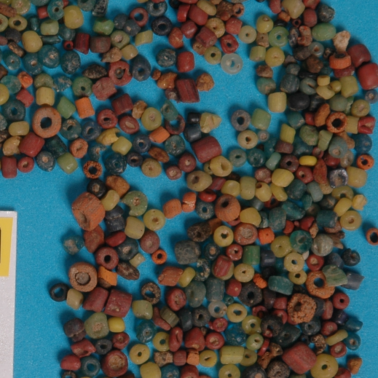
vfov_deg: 6.5
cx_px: -133
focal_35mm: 270
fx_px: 3336
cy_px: 276
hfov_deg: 6.4
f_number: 29
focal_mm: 70
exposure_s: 1/4
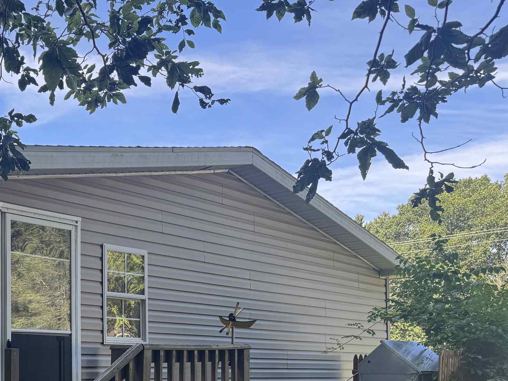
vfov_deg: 27.9
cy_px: 348
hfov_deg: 35.8
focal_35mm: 50
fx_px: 734
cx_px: 47
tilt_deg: +3.0
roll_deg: +0.4
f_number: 1.78
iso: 80
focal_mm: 6.76
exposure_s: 1/539
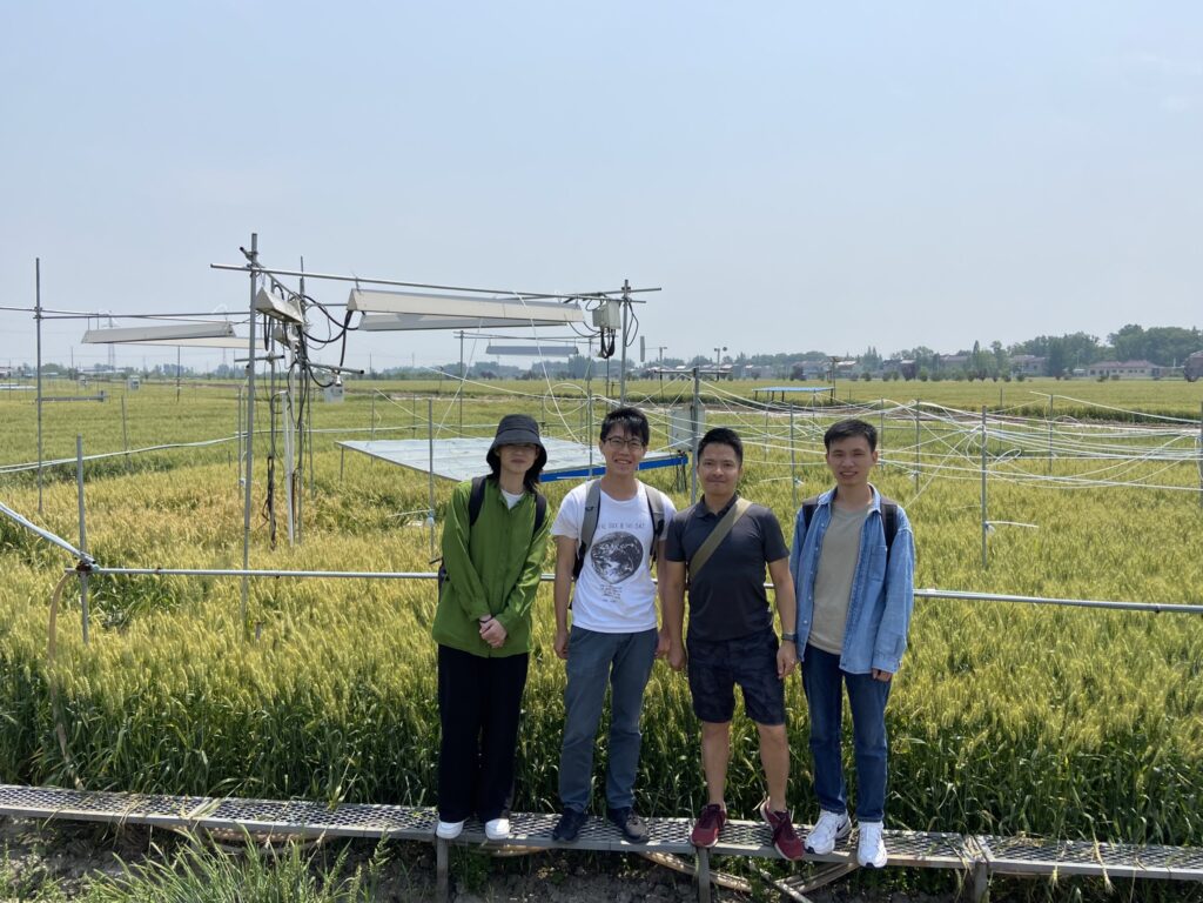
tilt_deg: -3.3
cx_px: 602
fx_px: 904
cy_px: 452
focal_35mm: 26
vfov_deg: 53.1
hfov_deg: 67.3
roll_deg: -1.2
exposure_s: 1/3984
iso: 32
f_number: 1.8
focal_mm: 4.25
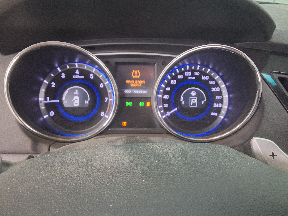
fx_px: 233
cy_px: 108
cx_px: 144
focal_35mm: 28
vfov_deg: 49.7
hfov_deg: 63.4
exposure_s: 1/24
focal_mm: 2.91
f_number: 1.9
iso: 250
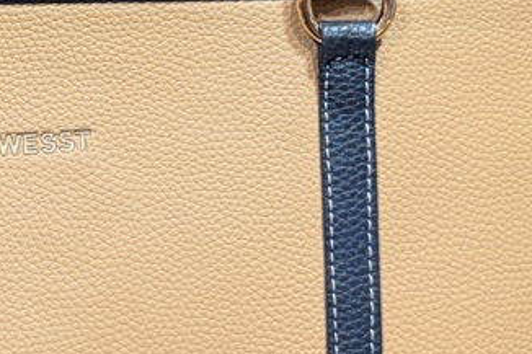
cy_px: -78
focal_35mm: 98
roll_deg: +1.6
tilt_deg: -7.6
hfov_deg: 20.1
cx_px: -16
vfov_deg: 13.5
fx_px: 1447
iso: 64
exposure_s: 1/100
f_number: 1.78
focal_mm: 6.76
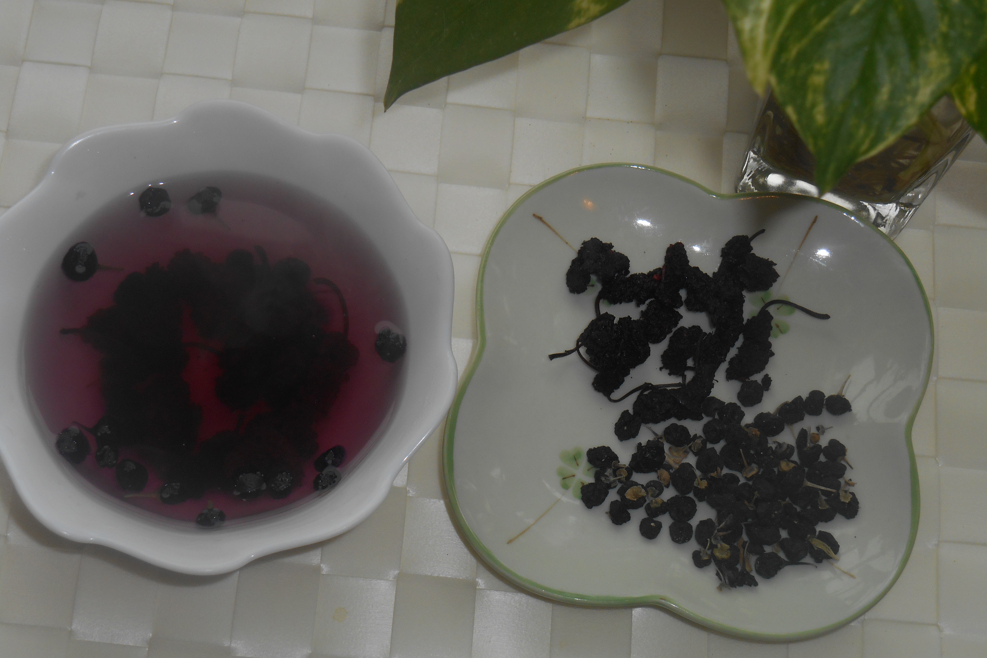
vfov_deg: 21.2
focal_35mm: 64
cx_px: 491
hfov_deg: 31.4
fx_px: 1755
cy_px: 340
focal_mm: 10.9
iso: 80
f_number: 4.4
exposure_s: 1/60
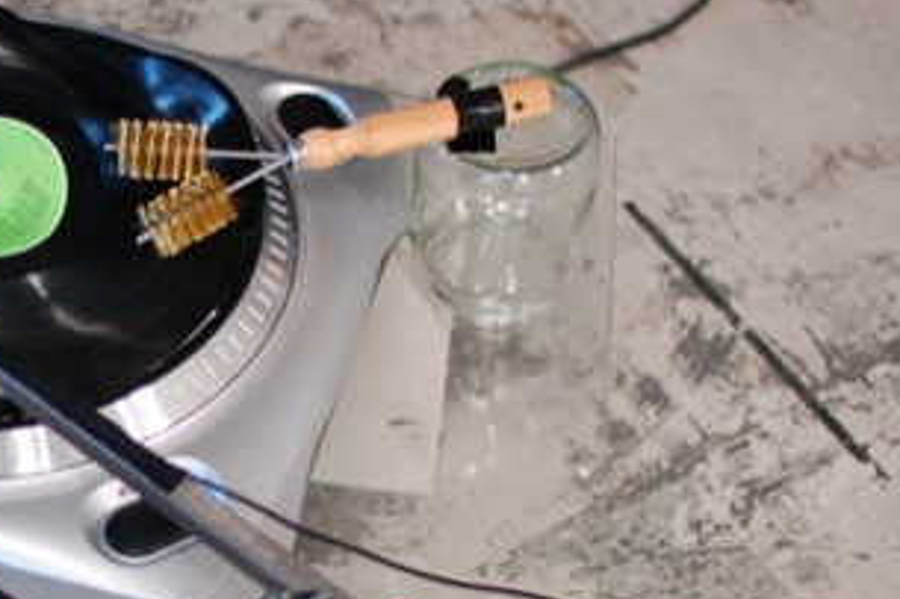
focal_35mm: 110
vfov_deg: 12.4
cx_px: 3
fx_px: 2750
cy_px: 367
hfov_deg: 18.1
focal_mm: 35
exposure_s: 1/25
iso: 400
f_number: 2.5
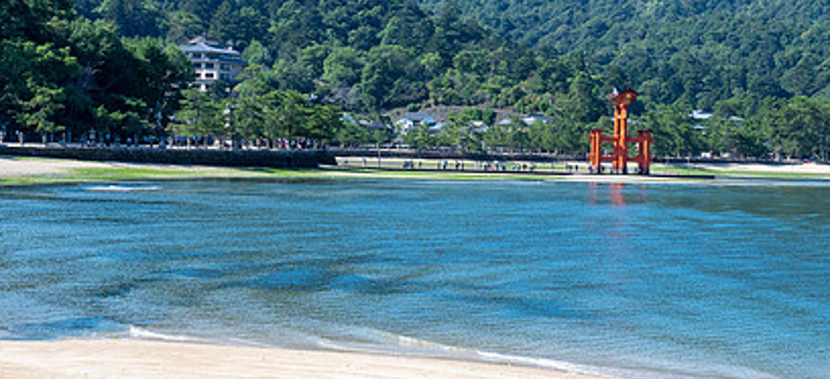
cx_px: 557
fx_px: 1918
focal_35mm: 91
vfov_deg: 11.3
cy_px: 214
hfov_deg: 24.3
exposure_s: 1/500
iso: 360
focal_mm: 41
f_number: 8
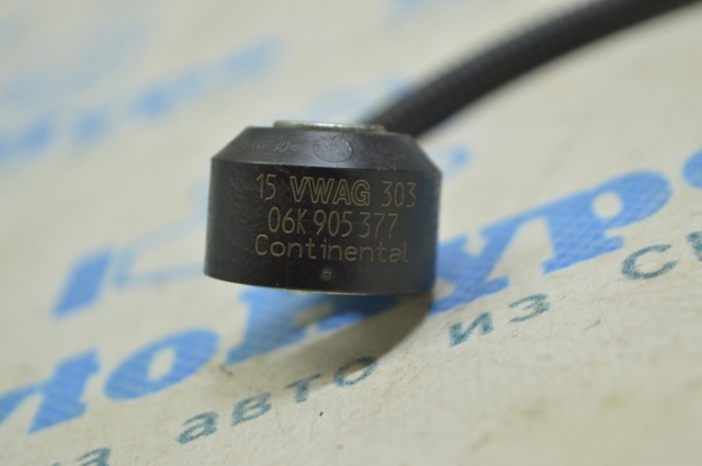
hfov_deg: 24.6
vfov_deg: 16.5
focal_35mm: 82
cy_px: 233
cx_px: 351
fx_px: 1607
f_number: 5.6
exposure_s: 1/20
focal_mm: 55
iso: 400
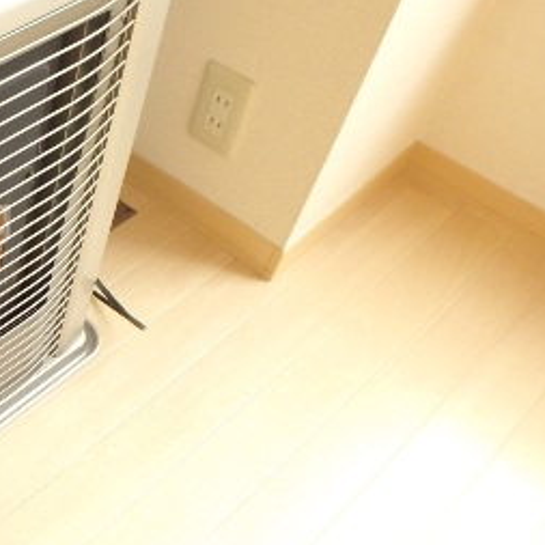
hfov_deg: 30.2
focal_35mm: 47
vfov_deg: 35.9
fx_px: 837
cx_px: -125
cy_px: 220
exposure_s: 1/40
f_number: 3.5
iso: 200
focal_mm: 3.7
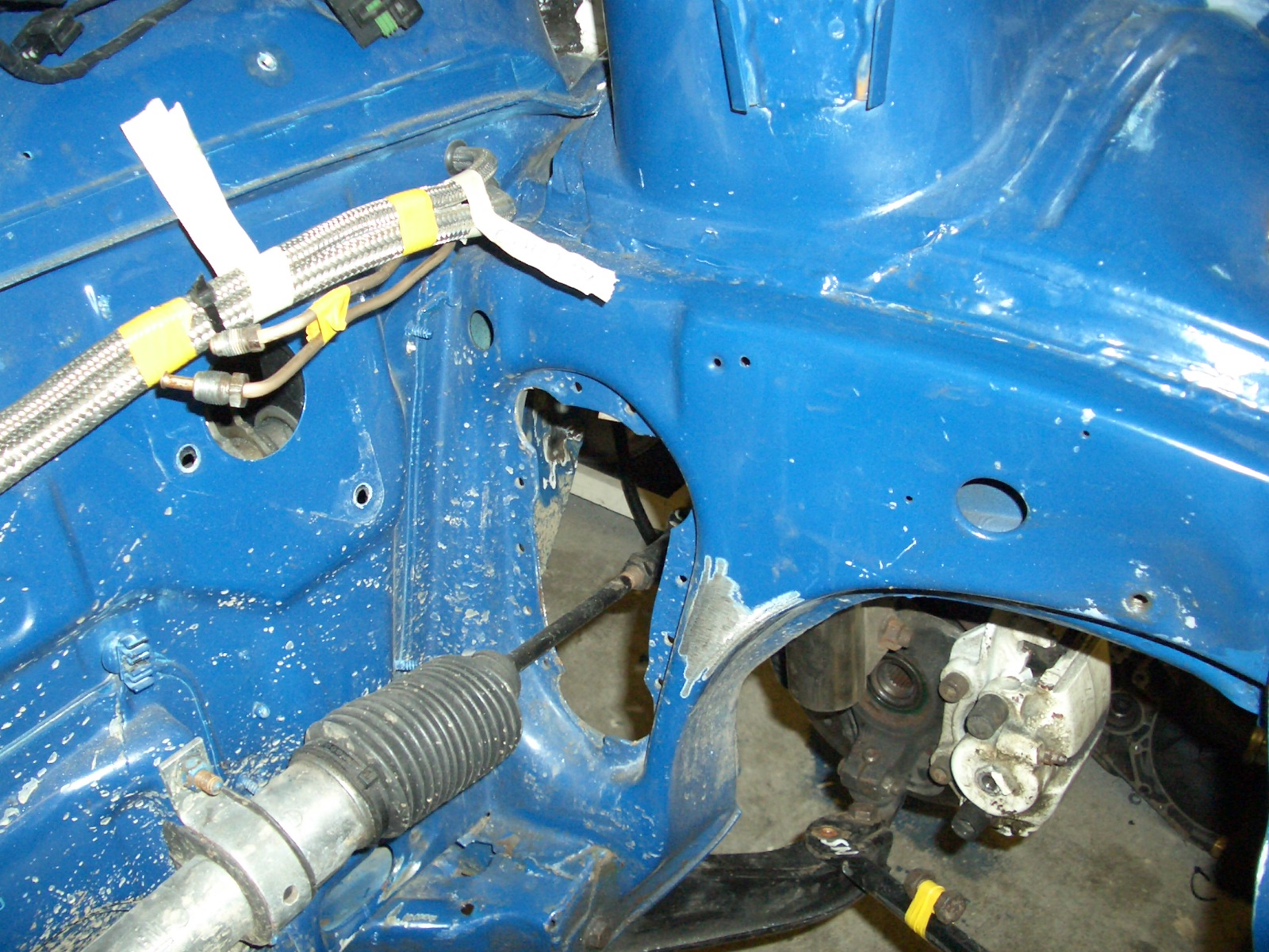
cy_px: 476
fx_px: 1283
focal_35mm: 35
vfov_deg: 40.7
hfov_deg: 52.6
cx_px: 634
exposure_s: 1/60
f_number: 2.6
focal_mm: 5.8
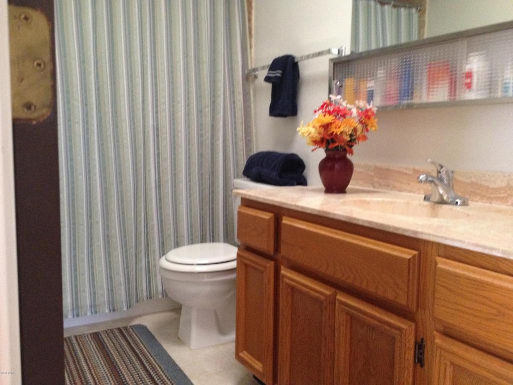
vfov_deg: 40.7
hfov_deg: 52.6
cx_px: 256
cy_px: 192
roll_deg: -1.2
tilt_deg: -6.2
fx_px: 519
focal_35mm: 35
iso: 320
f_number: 2.4
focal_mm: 4.28
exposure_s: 1/15
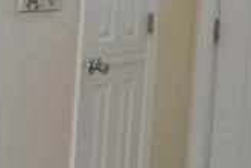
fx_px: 732
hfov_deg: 14.5
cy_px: -26
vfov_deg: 12.8
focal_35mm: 105
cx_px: -312
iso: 400
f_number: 4
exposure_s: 1/60
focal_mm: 10
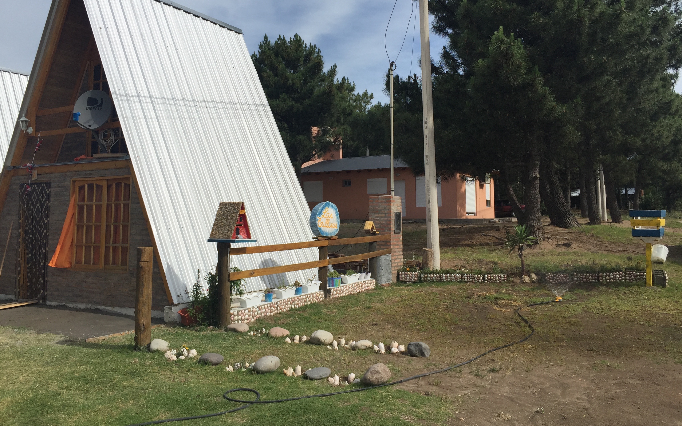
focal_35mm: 31
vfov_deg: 40.5
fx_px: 576
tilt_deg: +5.4
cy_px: 182
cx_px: 340
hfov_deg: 61.2
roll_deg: -1.0
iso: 32
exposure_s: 1/2475
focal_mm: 4.15
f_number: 2.2
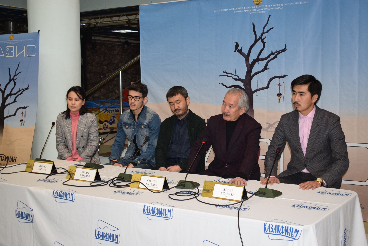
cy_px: 123
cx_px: 184
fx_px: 521
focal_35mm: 51
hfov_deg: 38.9
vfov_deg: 26.5
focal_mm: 34
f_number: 5
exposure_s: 1/100
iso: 800
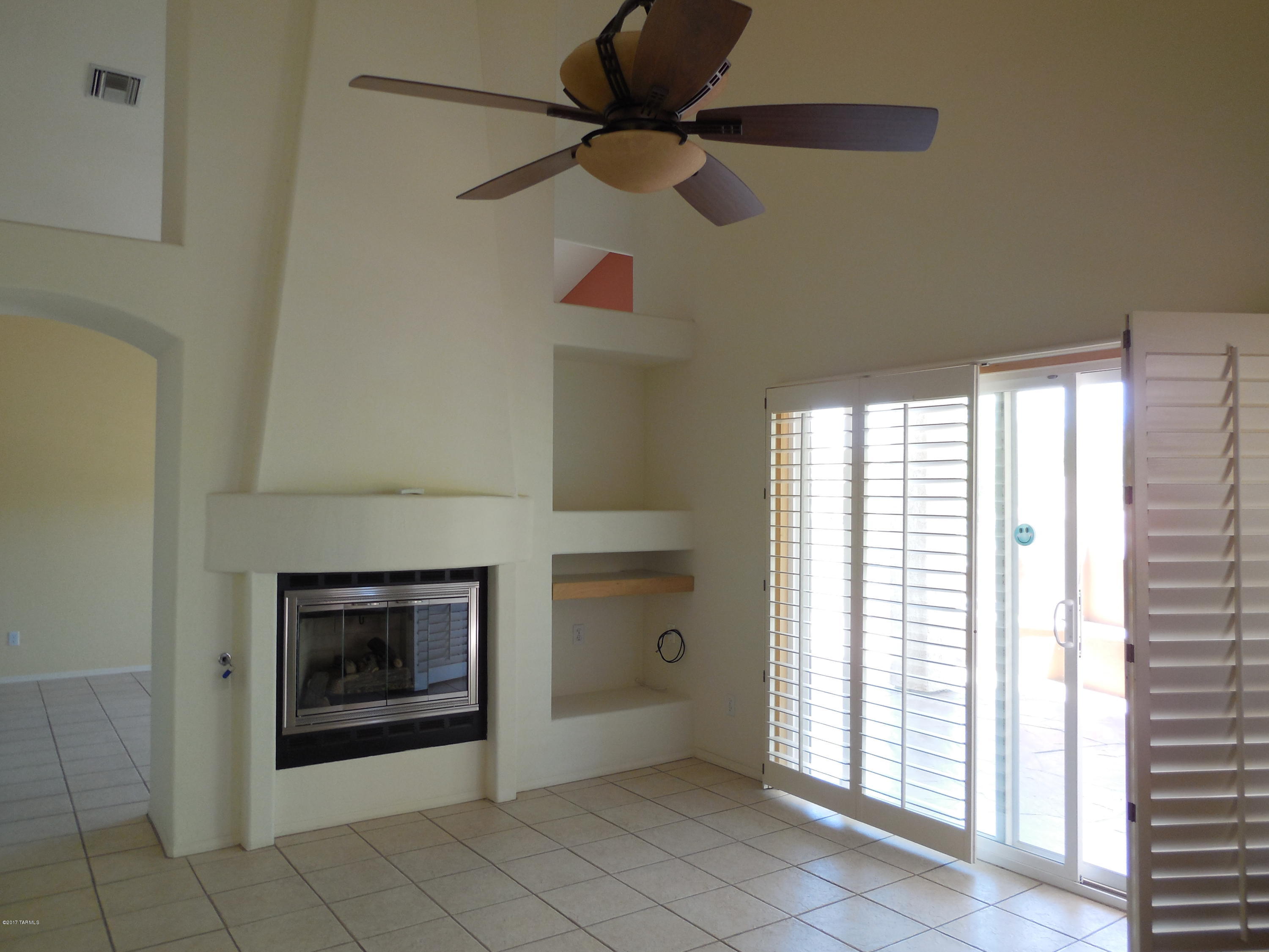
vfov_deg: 54.9
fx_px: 916
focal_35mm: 25
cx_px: 634
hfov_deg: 69.4
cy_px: 476
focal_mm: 4.5
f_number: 3.1
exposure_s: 1/30
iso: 140
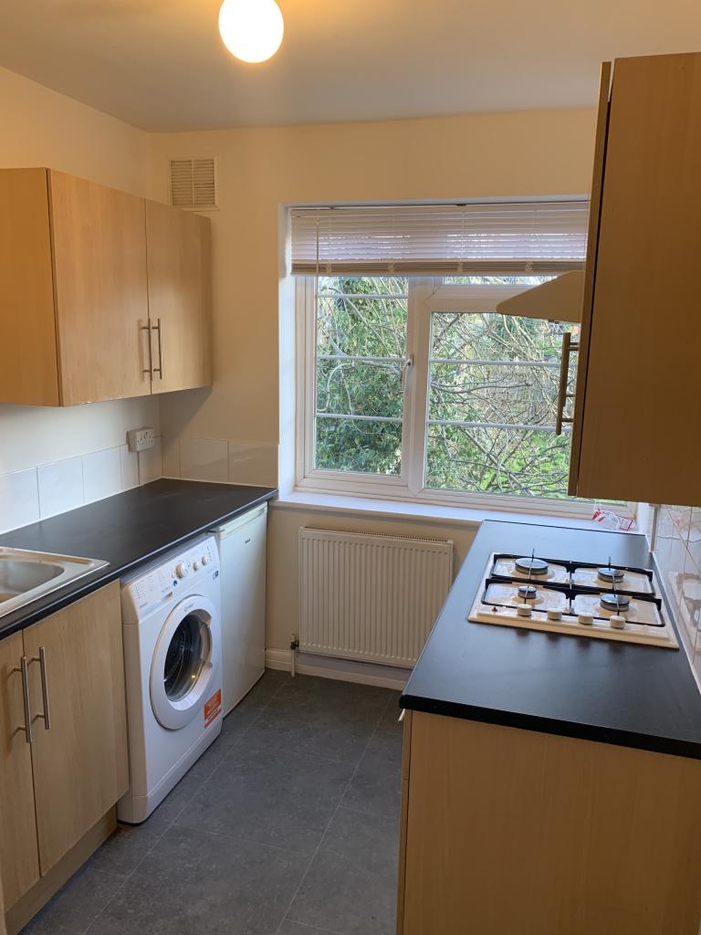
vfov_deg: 67.3
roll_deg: -1.8
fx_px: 702
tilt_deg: -11.7
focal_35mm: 26
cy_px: 468
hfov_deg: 53.1
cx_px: 350
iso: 100
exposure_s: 1/100
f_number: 1.8
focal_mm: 4.25
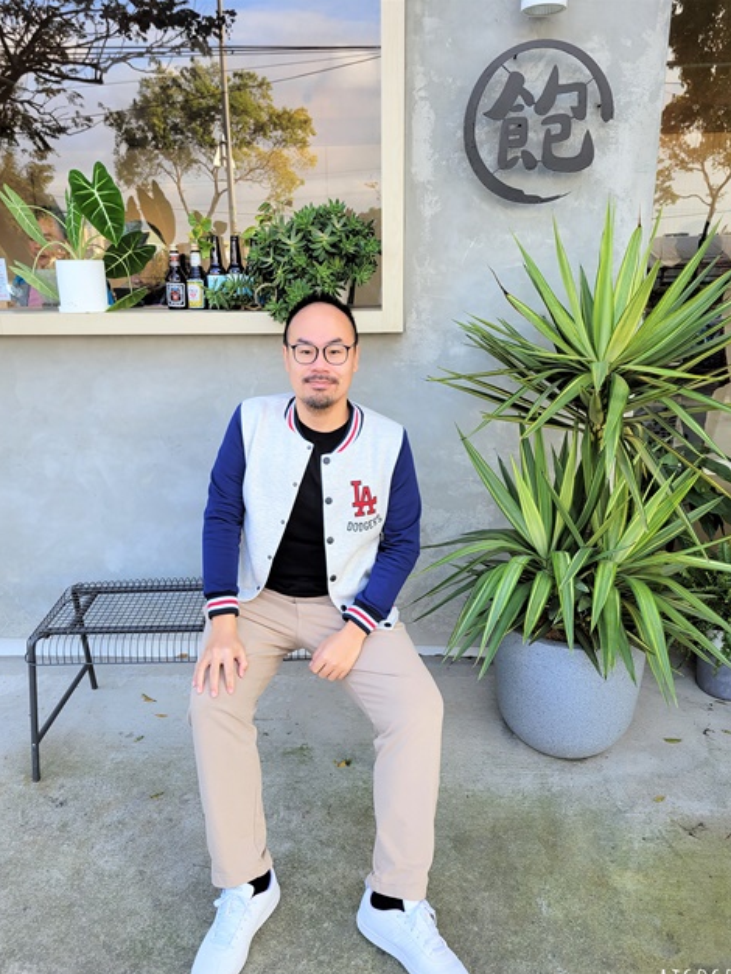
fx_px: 760
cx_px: 364
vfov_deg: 65.3
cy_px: 504
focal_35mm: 27
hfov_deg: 51.4
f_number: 1.8
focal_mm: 5.4
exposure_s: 1/265
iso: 40
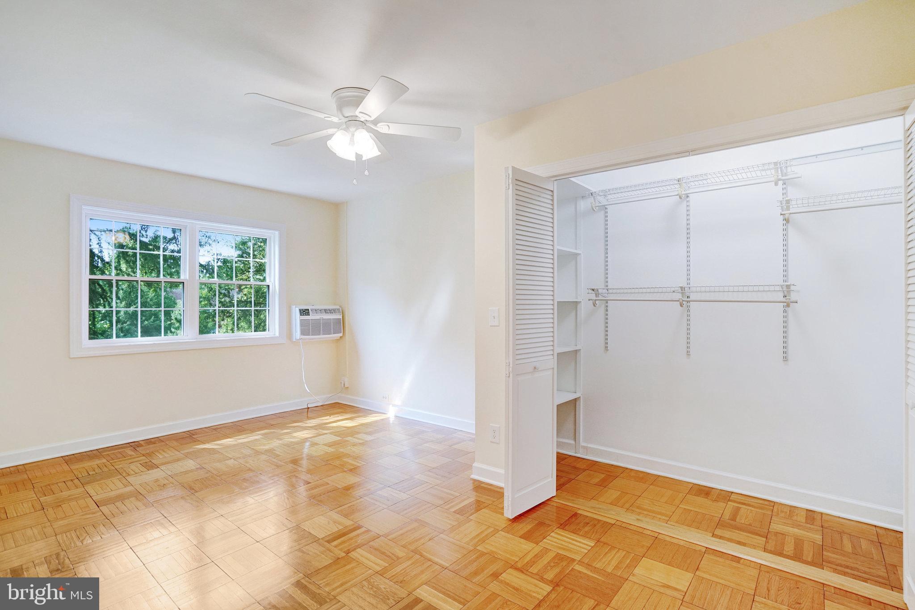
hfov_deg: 93.3
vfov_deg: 70.5
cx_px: 458
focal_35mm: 17
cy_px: 305
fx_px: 432
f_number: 8
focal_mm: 17
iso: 1250
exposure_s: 1/60
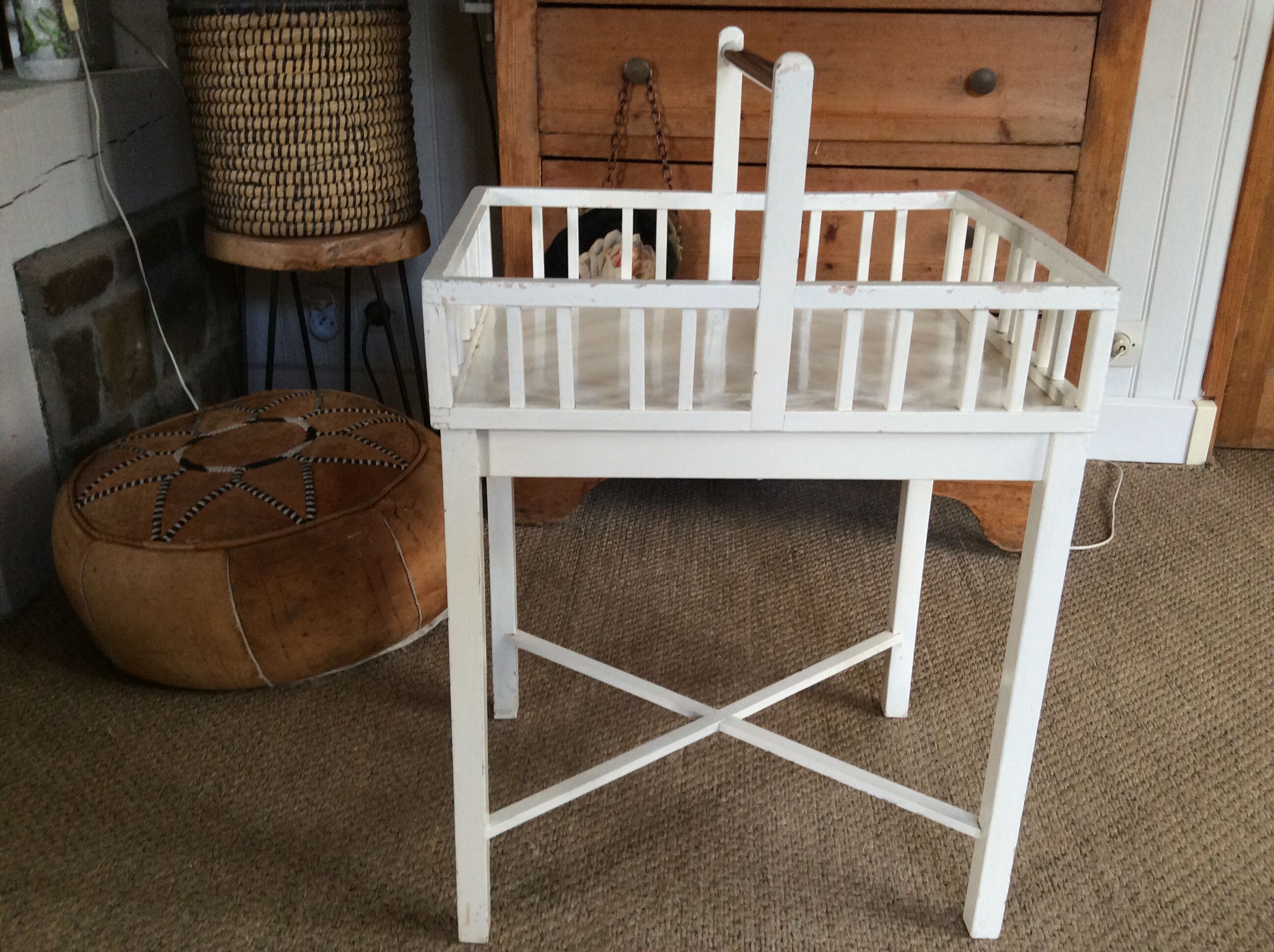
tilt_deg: -23.2
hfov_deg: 56.9
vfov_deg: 44.1
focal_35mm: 32
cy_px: 476
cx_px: 637
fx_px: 1176
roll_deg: +0.4
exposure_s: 1/25
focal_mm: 3.3
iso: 80
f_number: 2.4
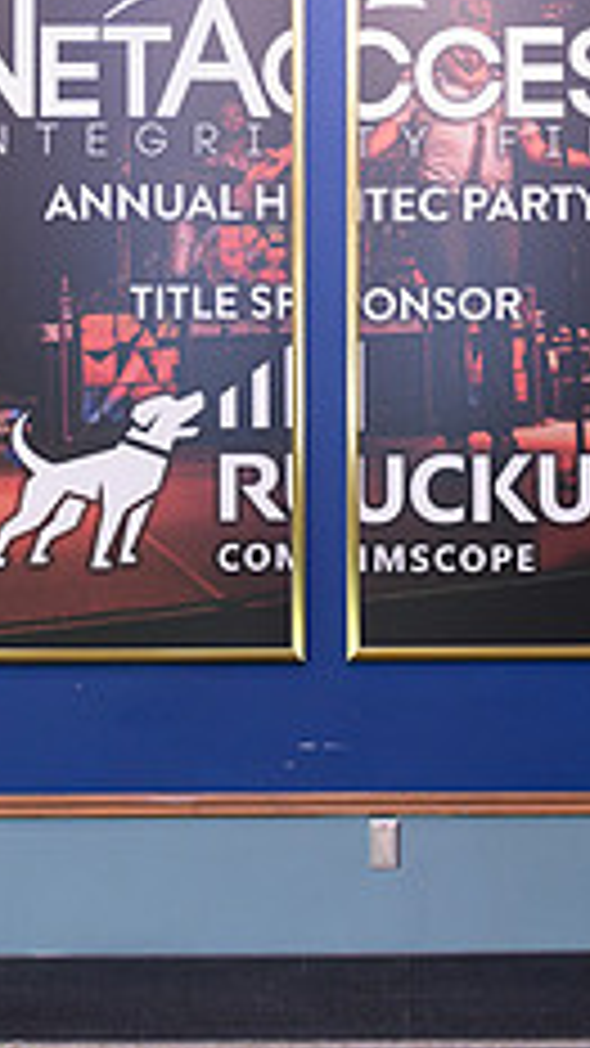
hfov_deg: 16.5
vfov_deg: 28.7
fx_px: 2031
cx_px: 361
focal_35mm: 73
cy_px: 328
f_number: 2.8
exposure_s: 1/160
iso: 800
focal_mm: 27.5
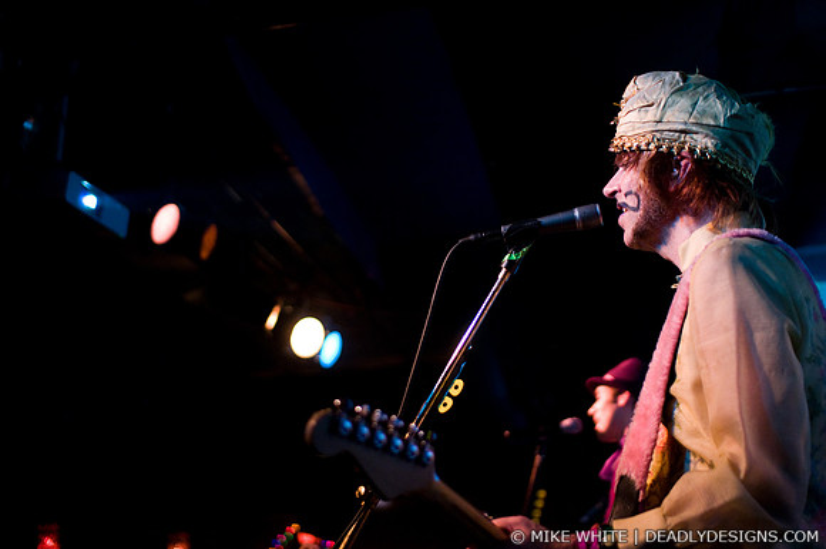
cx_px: 413
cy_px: 274
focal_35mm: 45
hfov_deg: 43.7
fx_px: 1031
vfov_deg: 29.8
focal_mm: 30
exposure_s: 1/160
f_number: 1.4
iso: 1000
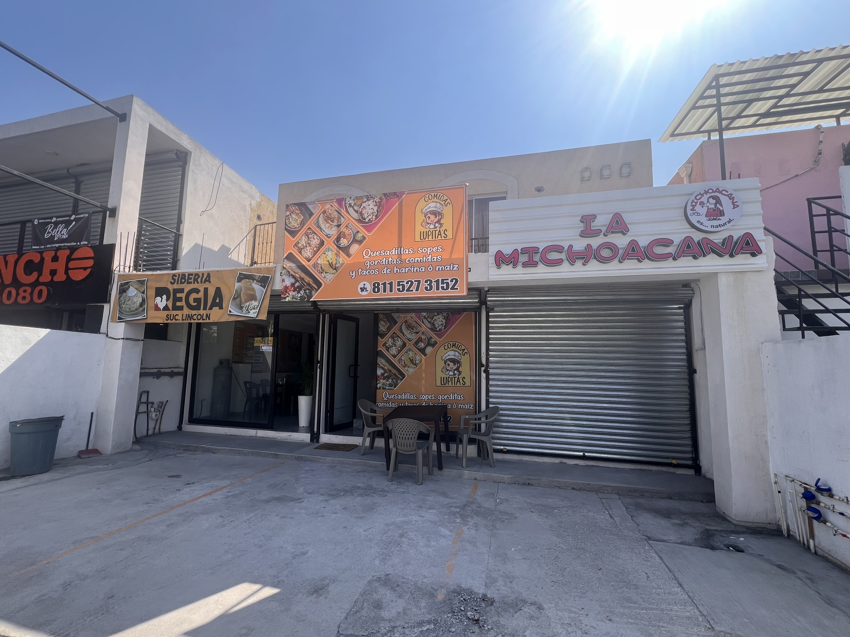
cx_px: 419
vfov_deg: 85.6
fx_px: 344
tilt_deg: +6.8
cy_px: 329
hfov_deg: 102.1
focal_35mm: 14
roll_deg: -1.0
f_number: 1.8
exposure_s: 1/732
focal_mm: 1.57
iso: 32
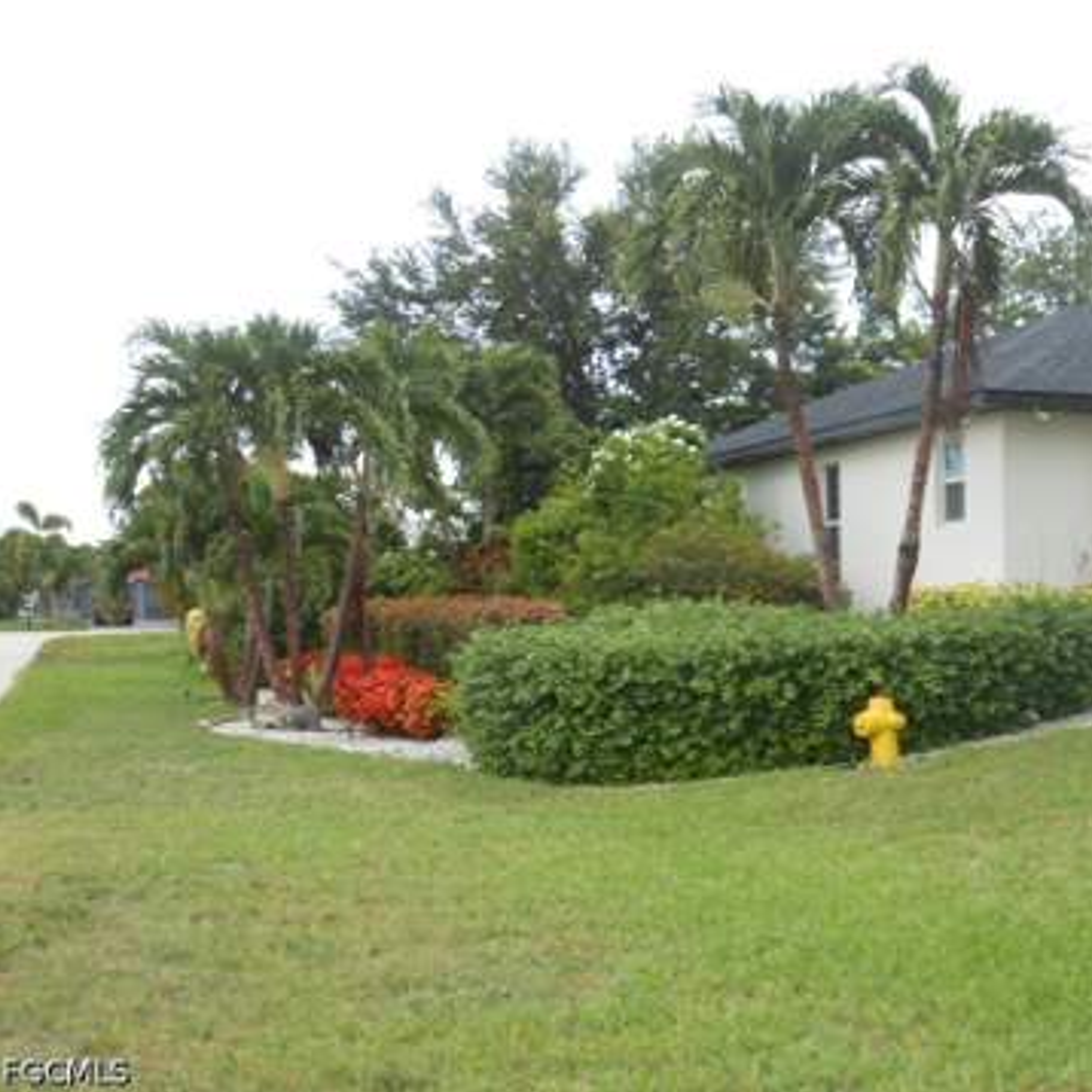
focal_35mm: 51
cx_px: 726
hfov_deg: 33.1
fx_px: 1820
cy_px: 546
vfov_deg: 33.4
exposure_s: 1/100
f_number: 3.8
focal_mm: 7.7
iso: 80
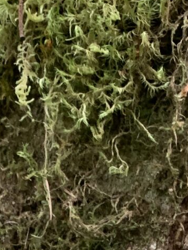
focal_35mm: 140
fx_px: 1012
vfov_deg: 12.8
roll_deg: -6.4
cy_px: 447
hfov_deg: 10.6
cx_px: 88
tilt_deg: -8.9
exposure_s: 1/60
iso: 250
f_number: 1.8
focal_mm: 4.25
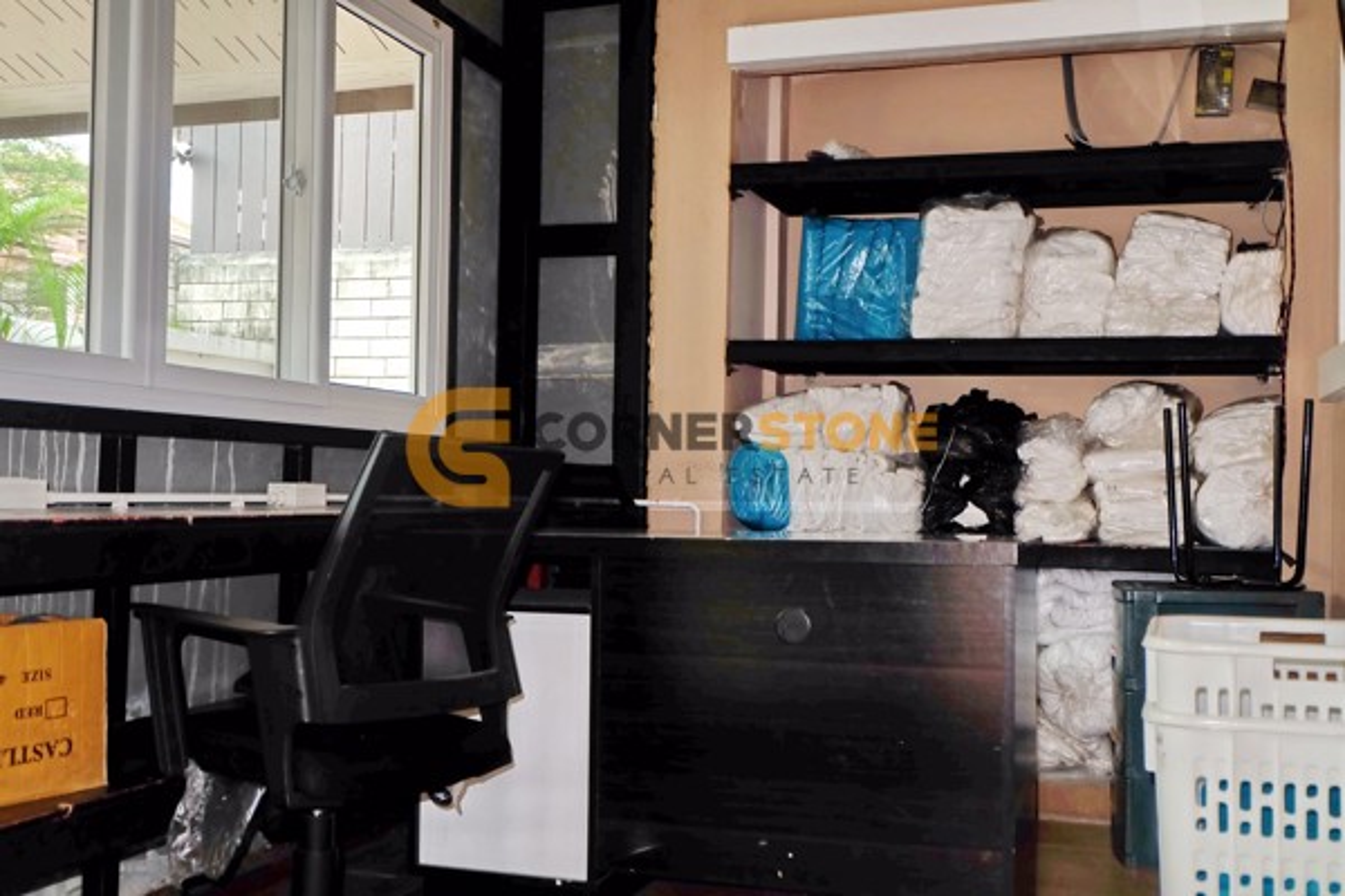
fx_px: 1345
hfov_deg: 53.1
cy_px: 448
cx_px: 672
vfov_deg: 36.9
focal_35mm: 36
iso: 200
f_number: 4.2
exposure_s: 1/30
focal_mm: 24.3
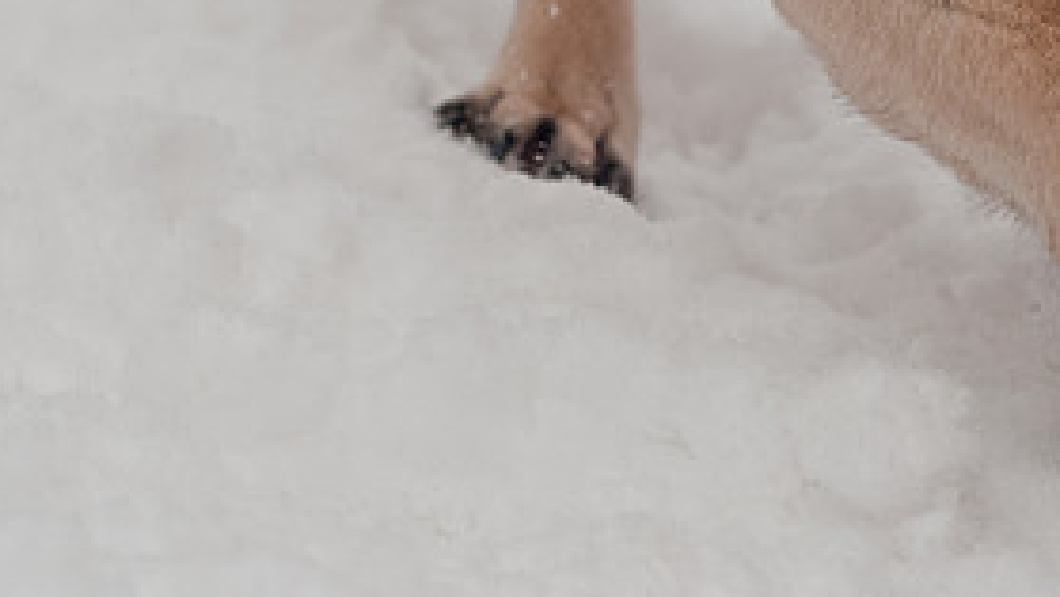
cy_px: 36
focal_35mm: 163
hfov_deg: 13.2
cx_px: 684
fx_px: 4582
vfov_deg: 7.4
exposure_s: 1/1250
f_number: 5.6
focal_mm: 50
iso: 200
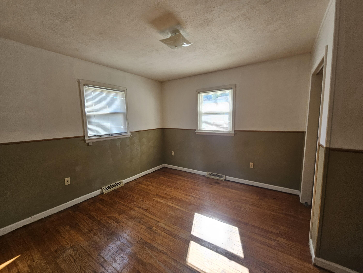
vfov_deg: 89.9
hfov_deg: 106.2
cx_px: 182
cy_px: 136
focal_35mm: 13
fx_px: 136
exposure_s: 1/60
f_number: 2.2
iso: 50
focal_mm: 2.2
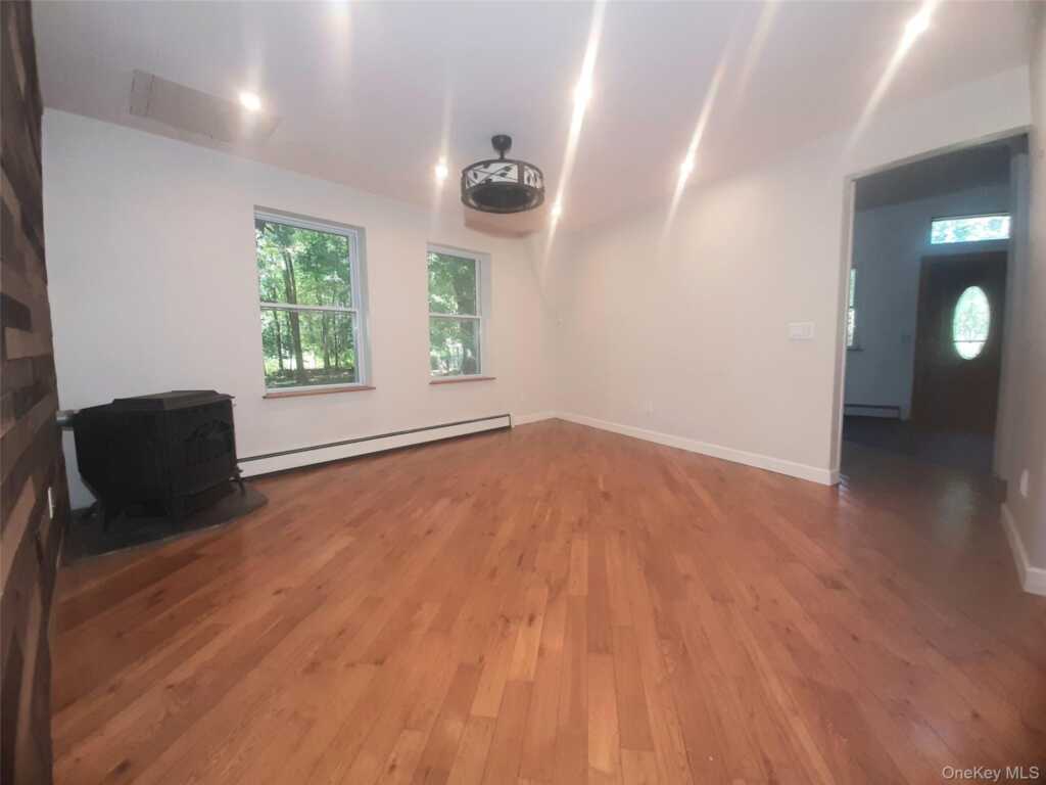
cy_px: 392
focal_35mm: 13
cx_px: 523
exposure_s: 1/40
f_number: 2.2
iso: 80
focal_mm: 1.42
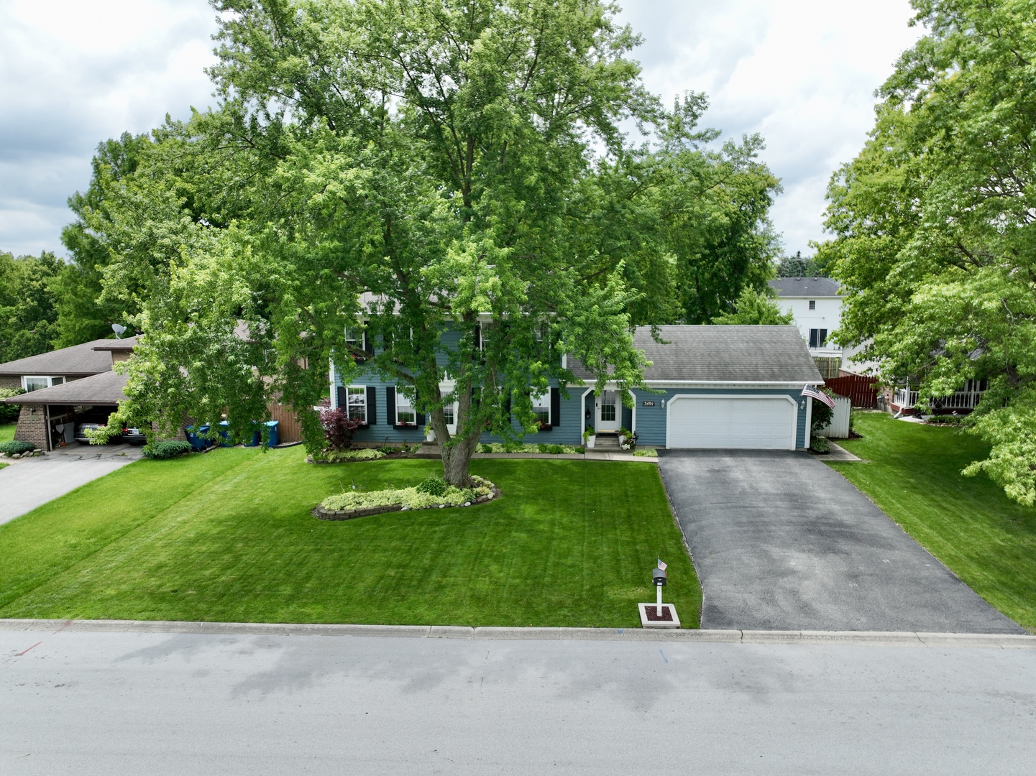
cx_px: 518
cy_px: 388
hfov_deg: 71.6
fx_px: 718
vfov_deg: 56.8
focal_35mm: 24
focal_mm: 12.29
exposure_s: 1/1600
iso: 150
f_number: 2.8
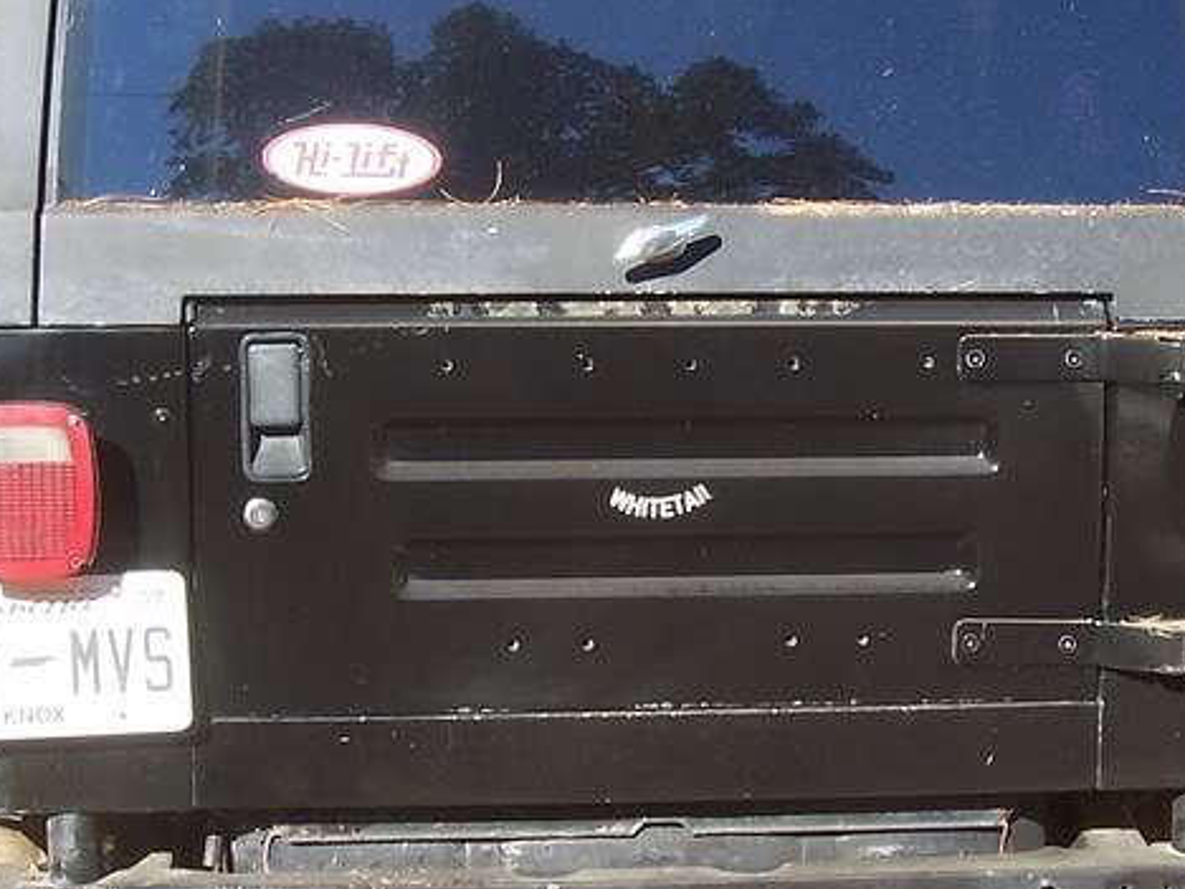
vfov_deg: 18.2
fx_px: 2773
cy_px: 481
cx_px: 592
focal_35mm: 81
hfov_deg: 24.1
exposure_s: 1/180
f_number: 5.6
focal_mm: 5.6
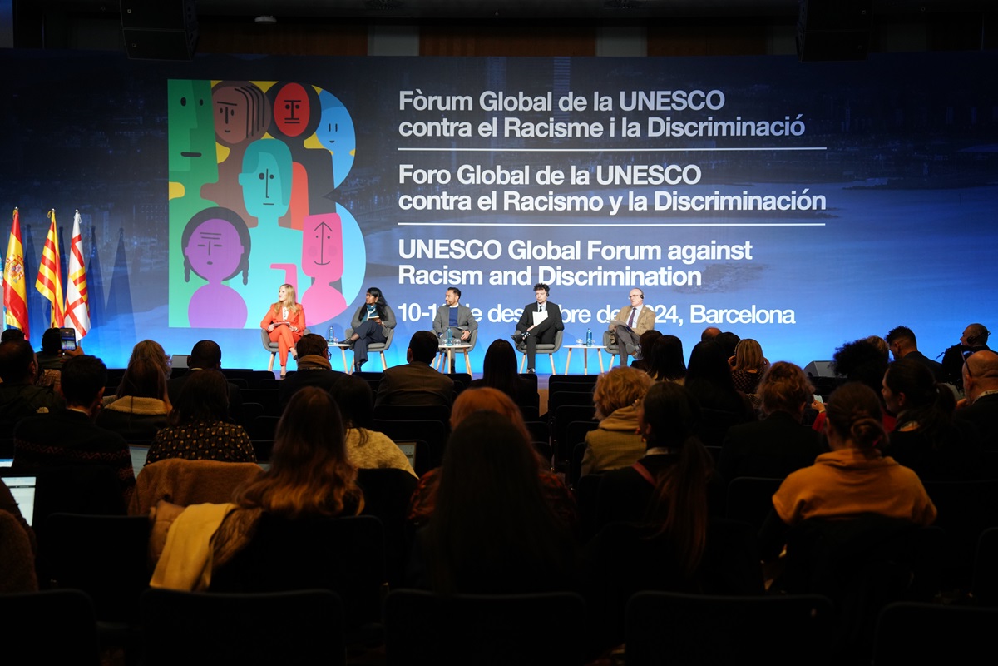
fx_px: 1303
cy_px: 333
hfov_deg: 41.9
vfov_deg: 28.6
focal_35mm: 47
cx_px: 499
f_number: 3.2
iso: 1600
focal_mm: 47
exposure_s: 1/160
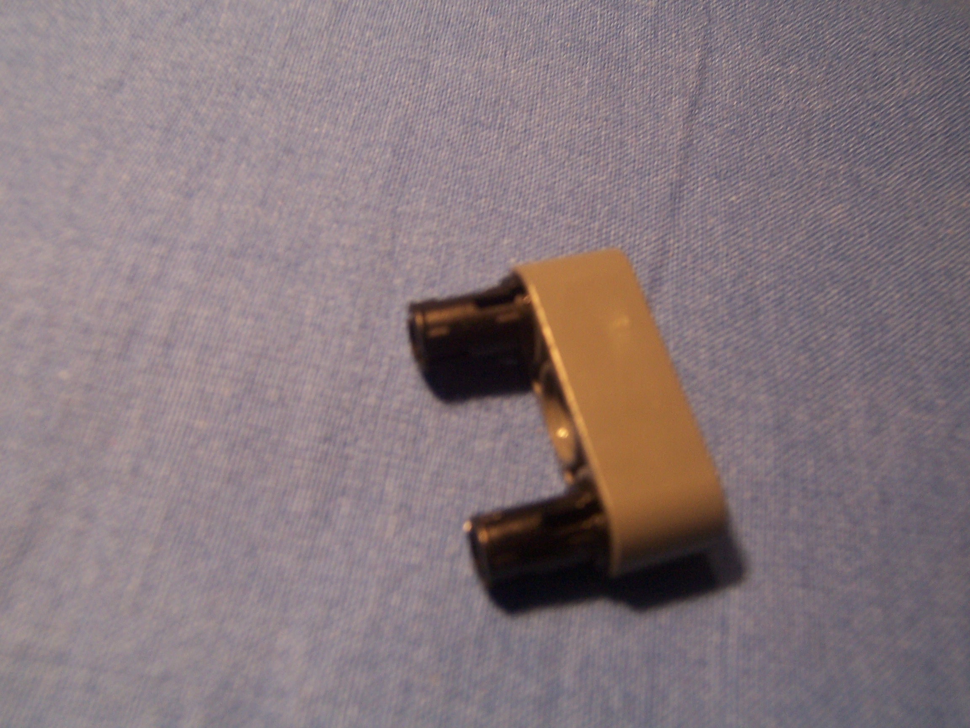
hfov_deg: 46.8
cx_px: 485
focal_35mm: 40
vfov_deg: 36.0
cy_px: 364
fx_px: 1121
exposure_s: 1/30
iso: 140
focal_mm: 6.7
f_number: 4
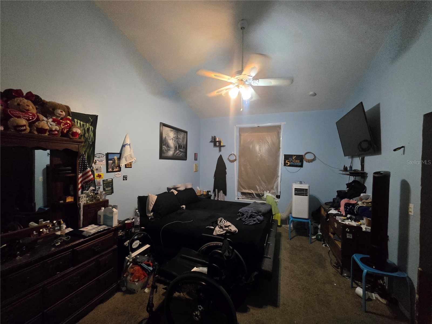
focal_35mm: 13
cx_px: 216
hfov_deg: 106.2
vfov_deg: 89.9
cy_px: 162
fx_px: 162
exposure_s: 1/60
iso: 1250
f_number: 2.2
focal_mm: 2.2
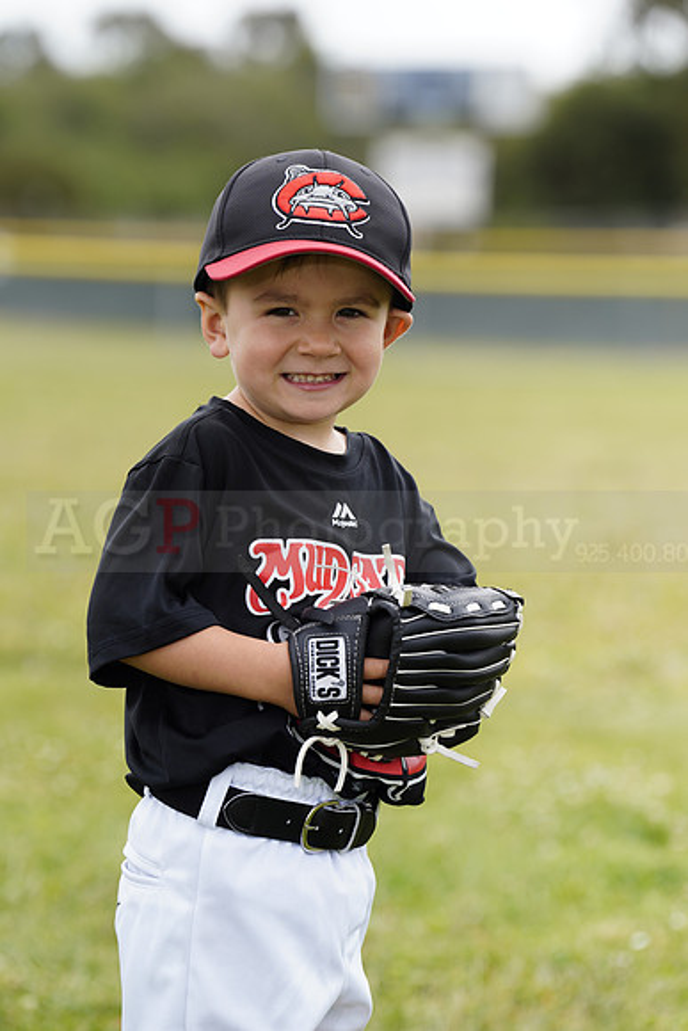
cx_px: 344
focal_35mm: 197
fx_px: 5644
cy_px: 516
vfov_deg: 10.4
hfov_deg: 7.0
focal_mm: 197
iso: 100
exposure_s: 1/250
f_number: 5.6
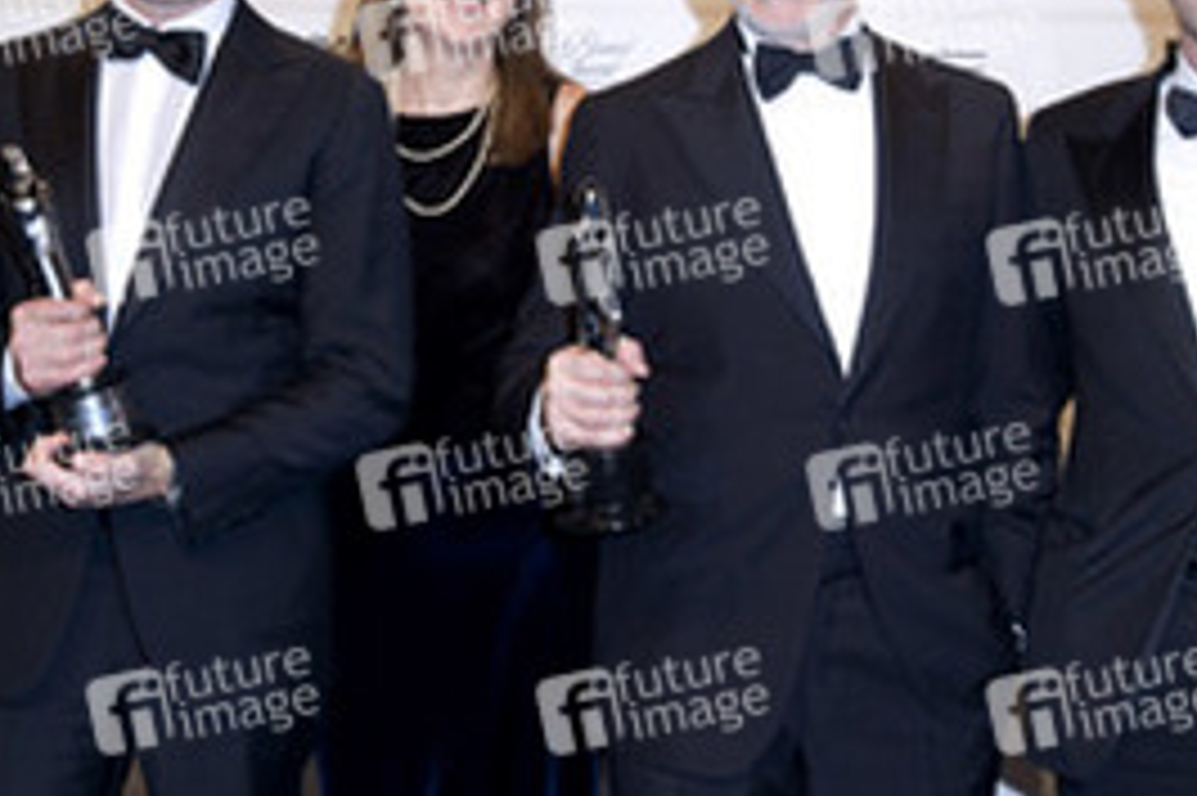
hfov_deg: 28.4
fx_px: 2359
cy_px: 139
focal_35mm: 71
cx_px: 531
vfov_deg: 18.9
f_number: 6.3
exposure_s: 1/250
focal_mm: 42
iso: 800
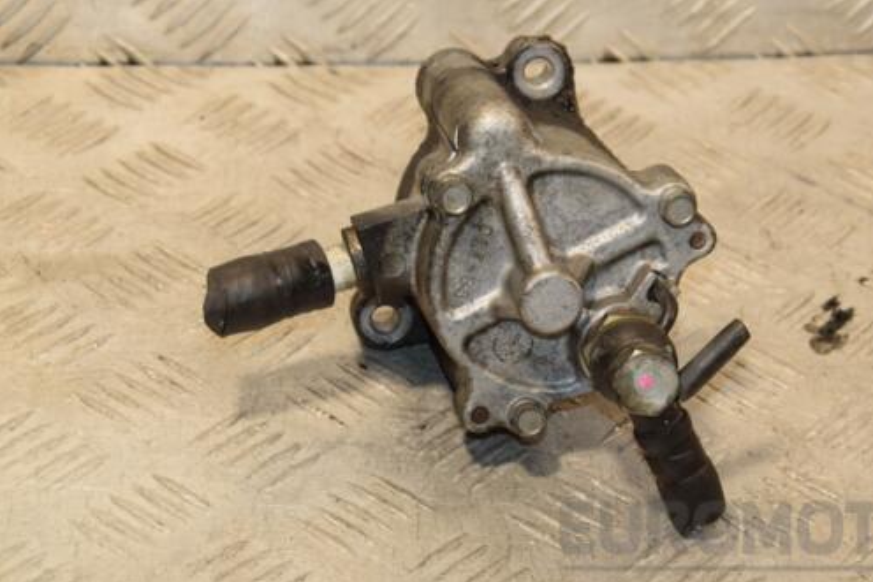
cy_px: 294
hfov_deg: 16.1
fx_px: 3080
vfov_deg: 10.8
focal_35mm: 127
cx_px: 526
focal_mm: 70
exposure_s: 1/200
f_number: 7.1
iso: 800
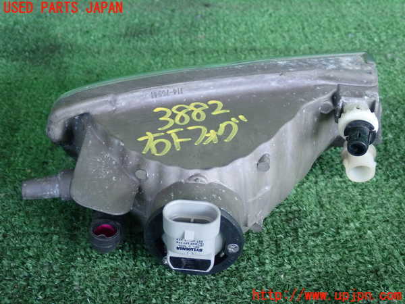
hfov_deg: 31.2
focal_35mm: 62
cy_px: 152
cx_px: 202
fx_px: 725
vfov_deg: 23.7
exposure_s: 1/125
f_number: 3.6
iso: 1000
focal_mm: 11.09
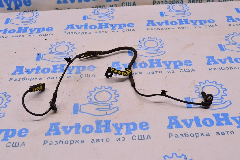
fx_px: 320
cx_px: 120
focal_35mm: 48
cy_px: 80
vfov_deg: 28.0
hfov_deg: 41.1
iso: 1600
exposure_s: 1/125
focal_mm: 32
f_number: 8
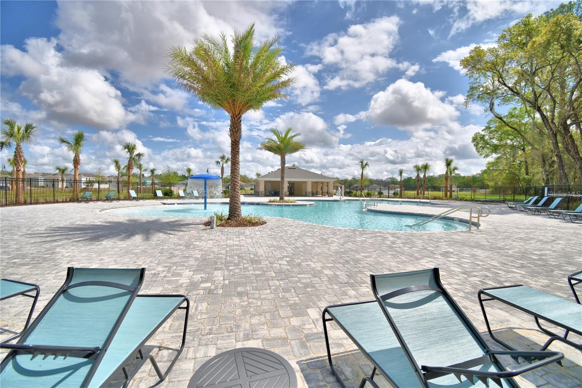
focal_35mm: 15
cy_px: 194
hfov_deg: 100.4
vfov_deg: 77.3
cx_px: 291
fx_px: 242
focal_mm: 10
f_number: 4.5
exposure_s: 1/2500
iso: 100
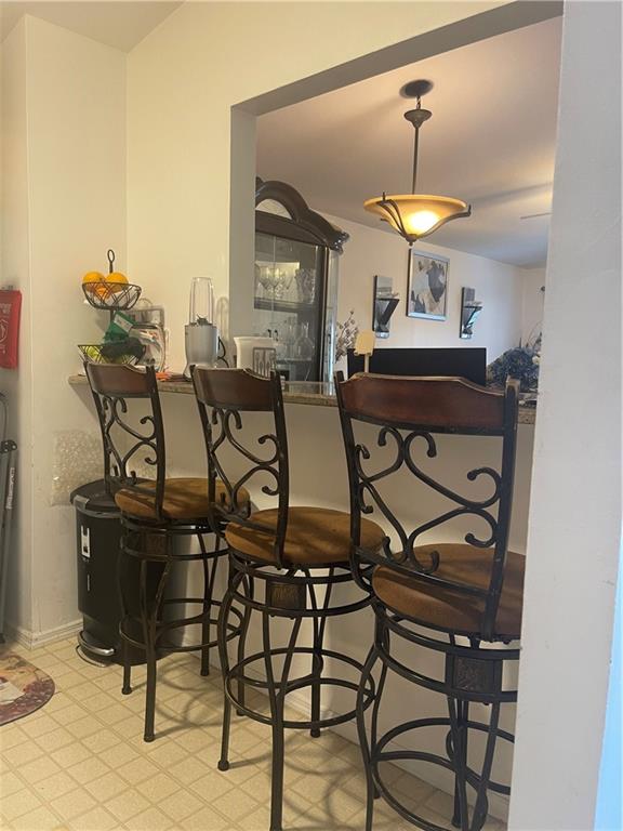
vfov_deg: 69.4
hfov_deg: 54.9
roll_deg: -1.3
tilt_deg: -4.8
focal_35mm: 25
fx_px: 600
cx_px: 312
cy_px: 416
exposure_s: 1/60
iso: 160
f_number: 1.6
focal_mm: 5.1
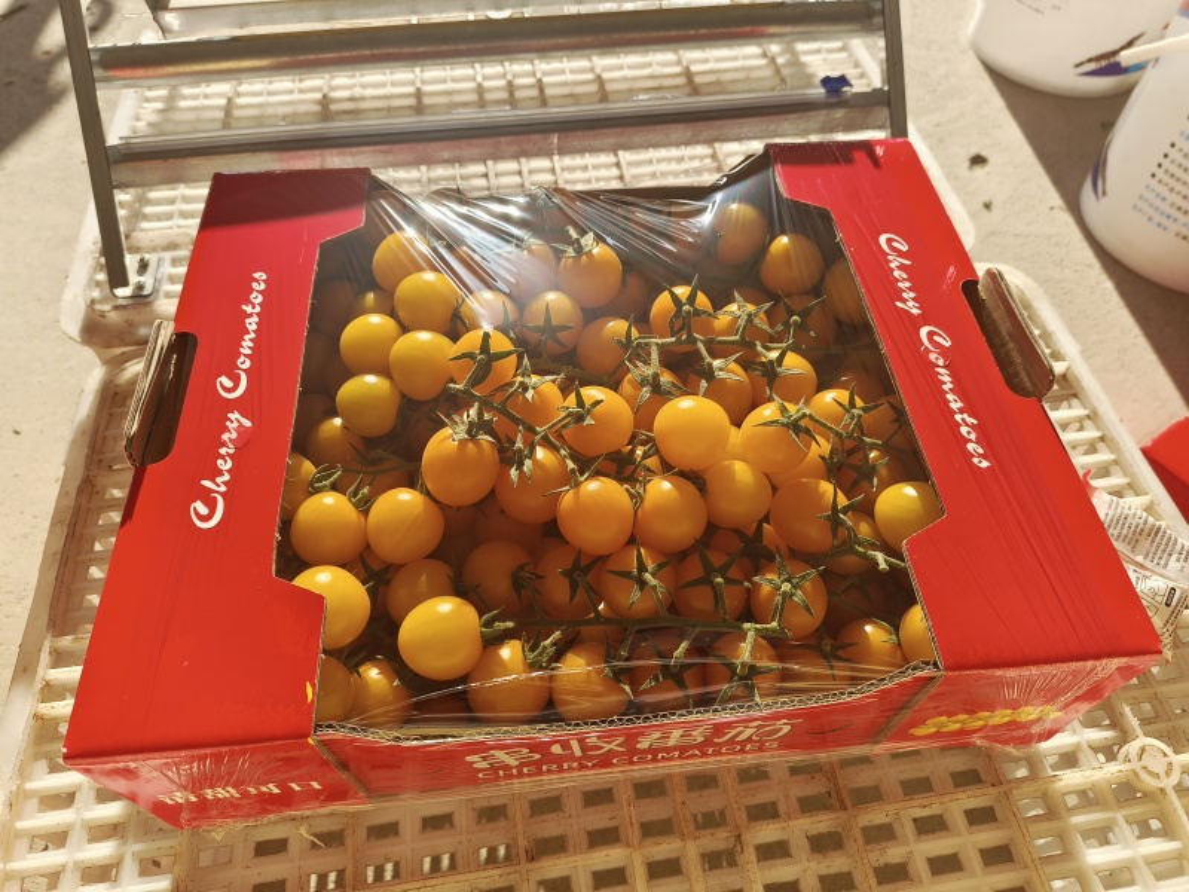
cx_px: 594
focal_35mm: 23
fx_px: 790
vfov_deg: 58.9
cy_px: 446
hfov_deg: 73.9
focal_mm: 5.56
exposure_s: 1/598
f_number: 1.88
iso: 100
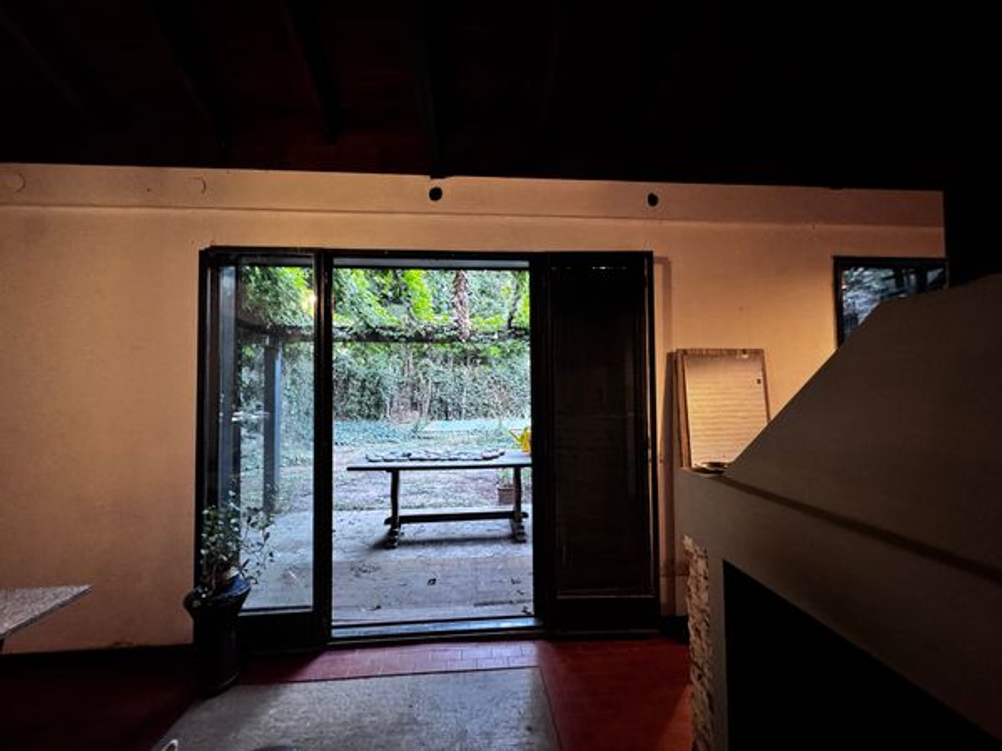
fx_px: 405
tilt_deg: +1.4
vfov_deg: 85.7
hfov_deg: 102.1
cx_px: 501
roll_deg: -0.3
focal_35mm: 14
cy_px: 376
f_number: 2.2
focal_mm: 2.22
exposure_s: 1/50
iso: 800
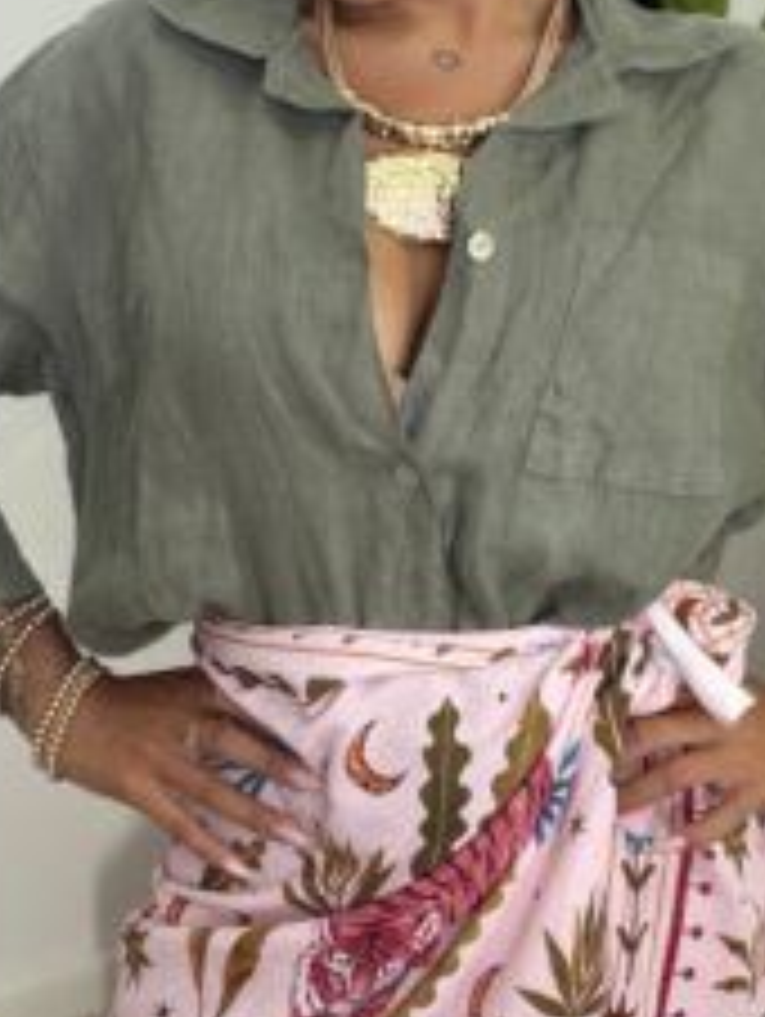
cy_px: 396
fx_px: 1559
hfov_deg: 27.6
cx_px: 392
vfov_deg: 36.0
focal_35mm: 53
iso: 64
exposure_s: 1/74
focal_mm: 2.71
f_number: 1.9
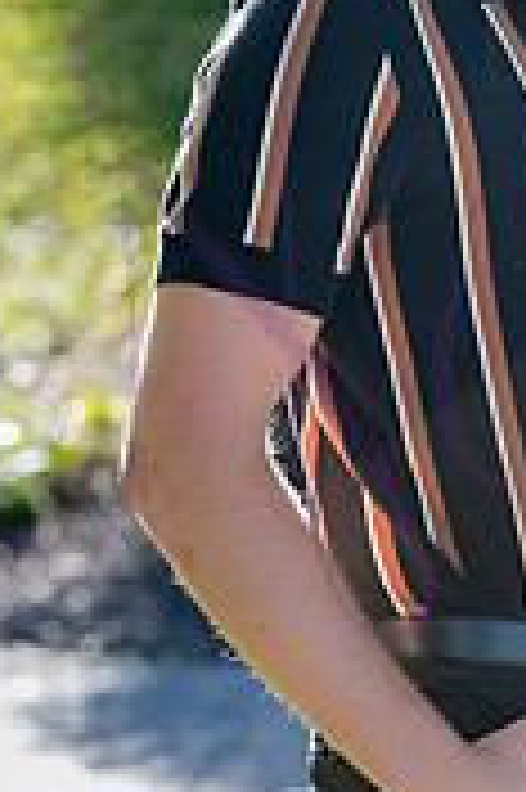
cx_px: 616
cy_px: 50
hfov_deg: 4.0
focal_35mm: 346
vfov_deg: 5.9
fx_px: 7598
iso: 800
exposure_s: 1/320
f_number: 7.1
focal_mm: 135
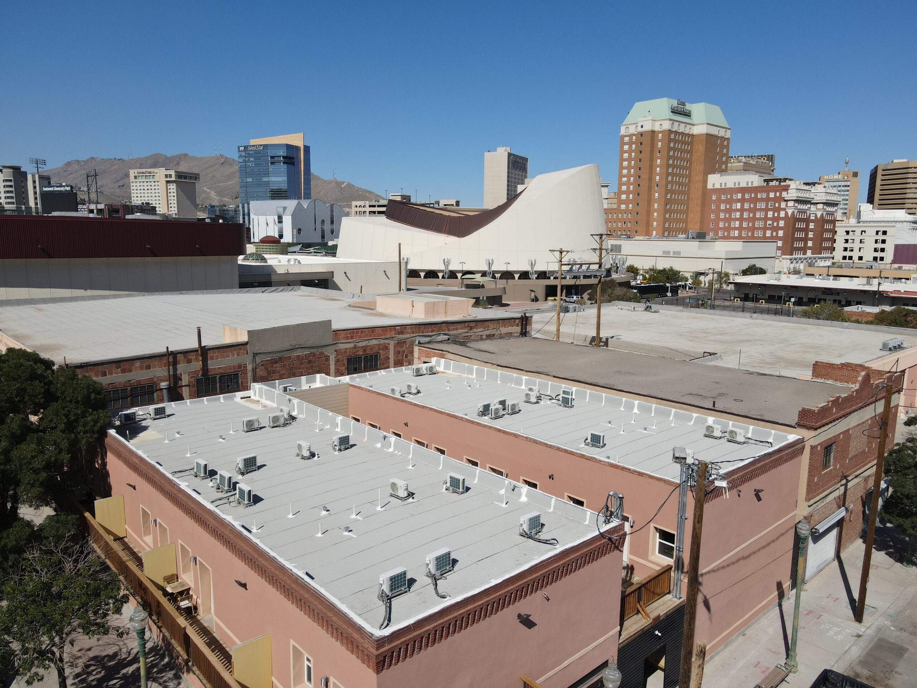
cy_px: 344
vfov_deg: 56.8
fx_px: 636
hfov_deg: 71.6
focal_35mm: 24
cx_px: 458
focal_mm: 4.5
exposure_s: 1/1500
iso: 100
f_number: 2.8
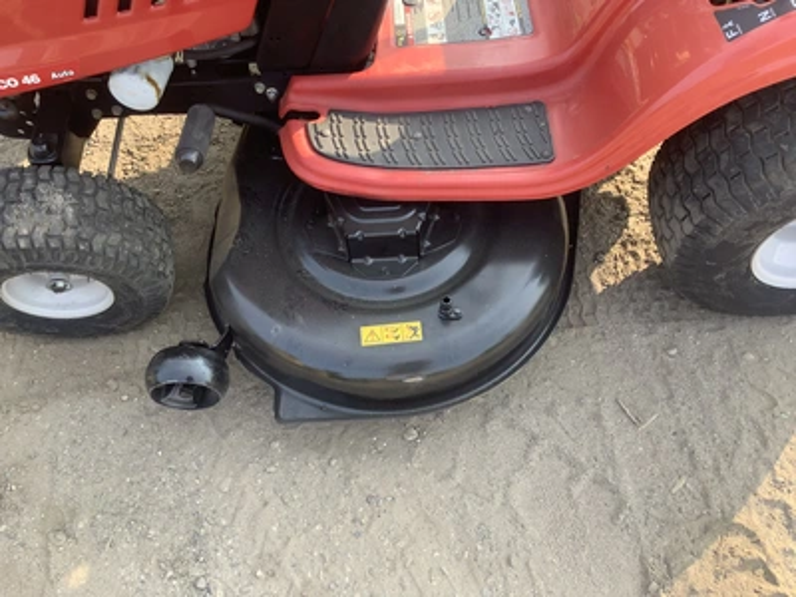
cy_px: 298
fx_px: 713
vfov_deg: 45.4
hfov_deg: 58.4
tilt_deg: -61.4
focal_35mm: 31
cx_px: 398
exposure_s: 1/120
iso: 25
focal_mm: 3.3
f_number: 2.4
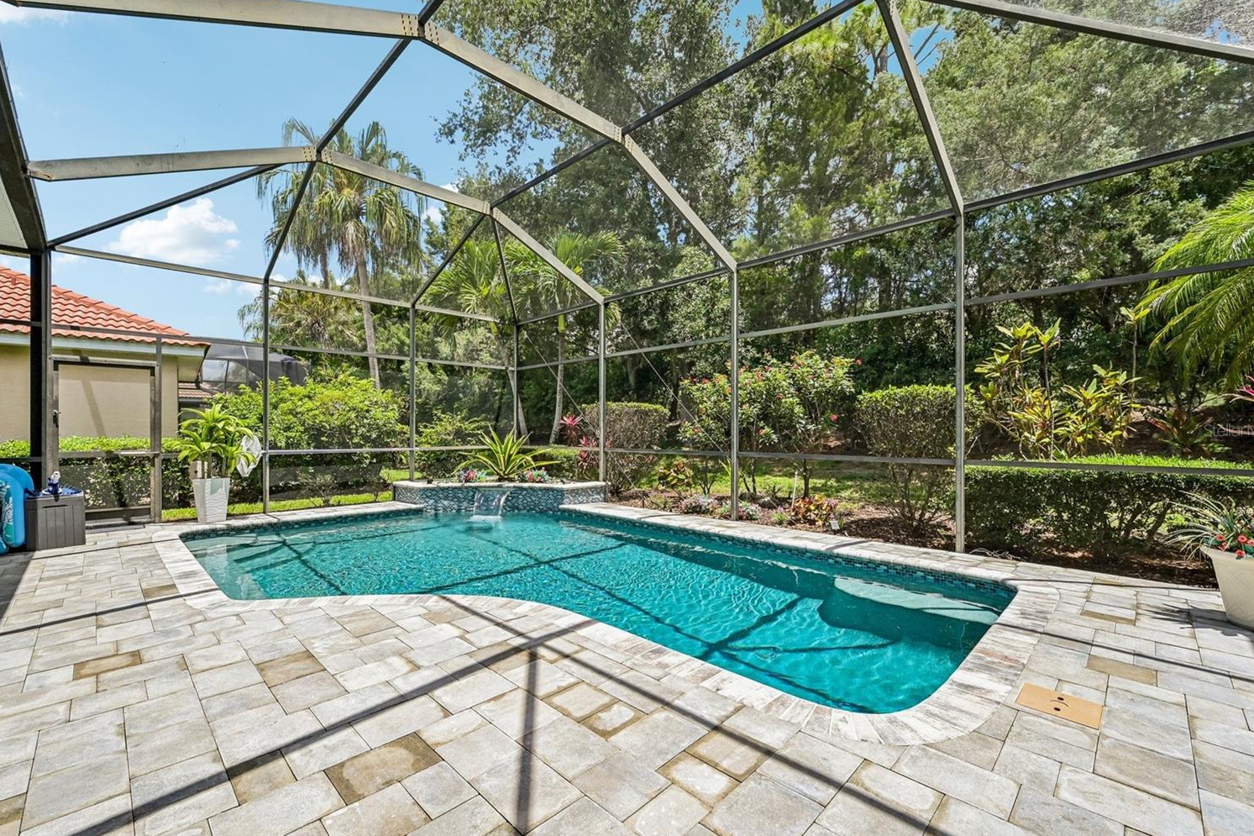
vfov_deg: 77.3
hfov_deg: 100.4
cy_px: 430
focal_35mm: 15
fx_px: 522
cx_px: 606
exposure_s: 1/500
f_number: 8
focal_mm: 14
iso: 400
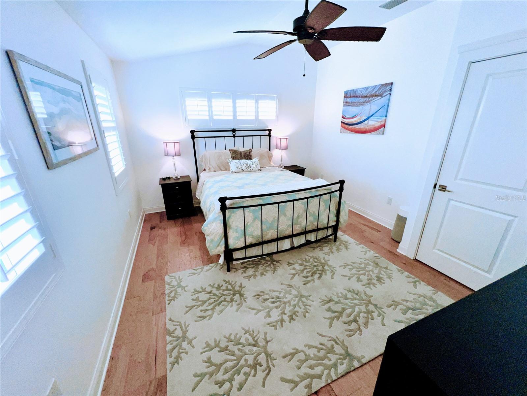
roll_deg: +0.4
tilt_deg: -20.7
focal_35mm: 13
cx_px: 264
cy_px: 198
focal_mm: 1.57
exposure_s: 1/122
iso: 40
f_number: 1.8
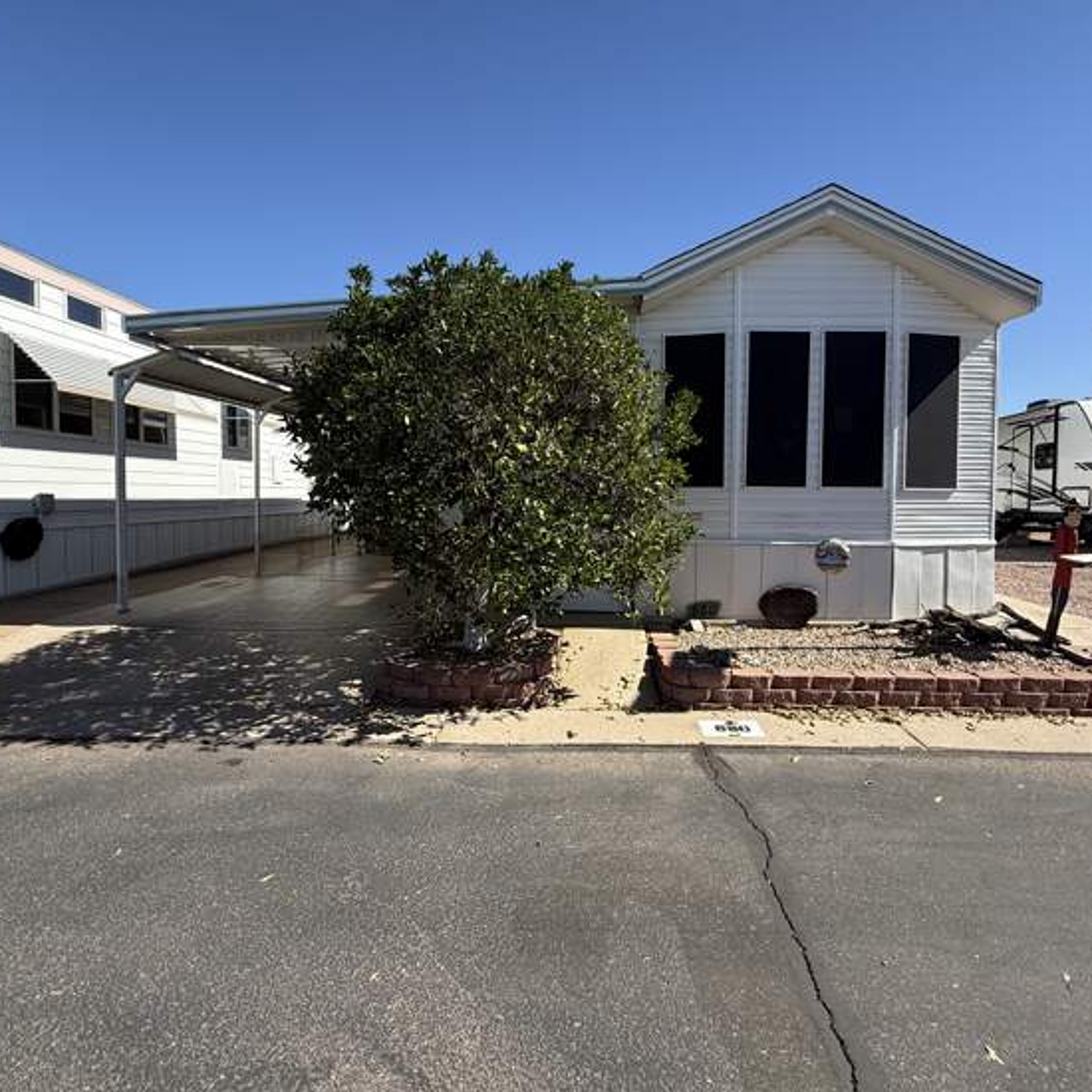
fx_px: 642
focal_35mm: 18
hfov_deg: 80.6
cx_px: 582
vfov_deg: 80.7
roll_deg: +0.2
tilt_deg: -1.9
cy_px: 516
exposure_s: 1/1901
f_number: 2.2
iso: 64
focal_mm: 2.22
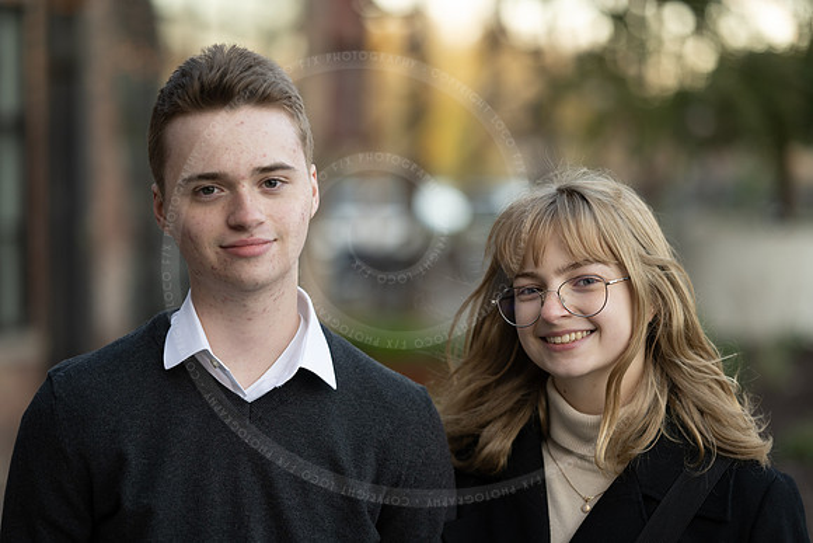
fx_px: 1920
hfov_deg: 23.9
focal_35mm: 85
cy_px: 272
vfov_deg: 16.1
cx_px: 406
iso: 200
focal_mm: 85
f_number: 1.8
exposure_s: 1/200
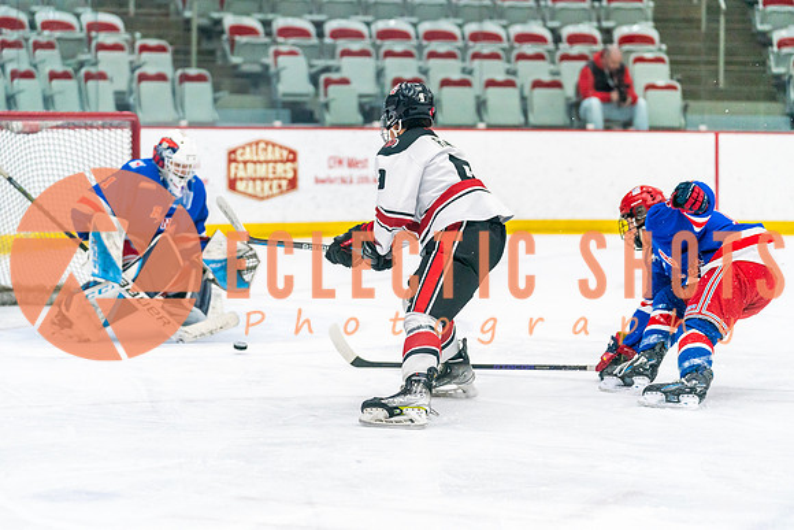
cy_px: 276
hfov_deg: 16.0
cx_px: 359
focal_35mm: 128
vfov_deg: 10.7
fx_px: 2826
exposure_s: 1/1000
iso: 3200
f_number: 2.8
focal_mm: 111
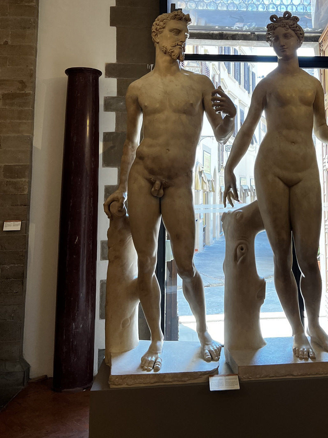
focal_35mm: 39
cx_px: 240
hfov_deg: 36.1
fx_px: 493
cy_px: 124
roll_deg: +1.2
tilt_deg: +7.7
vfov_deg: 46.6
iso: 100
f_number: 1.5
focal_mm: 5.7
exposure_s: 1/194
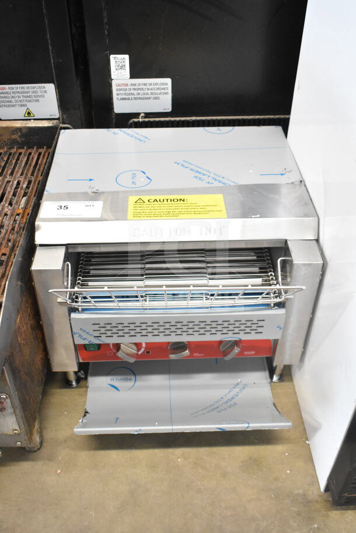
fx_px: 534
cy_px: 266
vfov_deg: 53.1
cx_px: 178
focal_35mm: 36
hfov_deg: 36.9
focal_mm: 24
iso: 2800
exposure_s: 1/40
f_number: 4
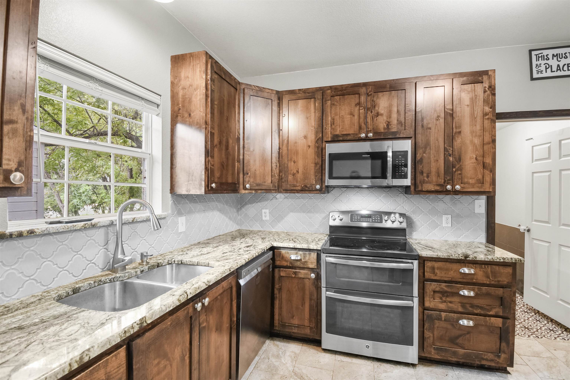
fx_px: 237
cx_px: 285
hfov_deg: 100.4
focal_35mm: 15
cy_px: 190
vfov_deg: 77.3
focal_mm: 10
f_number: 4.5
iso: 250
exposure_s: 1/15
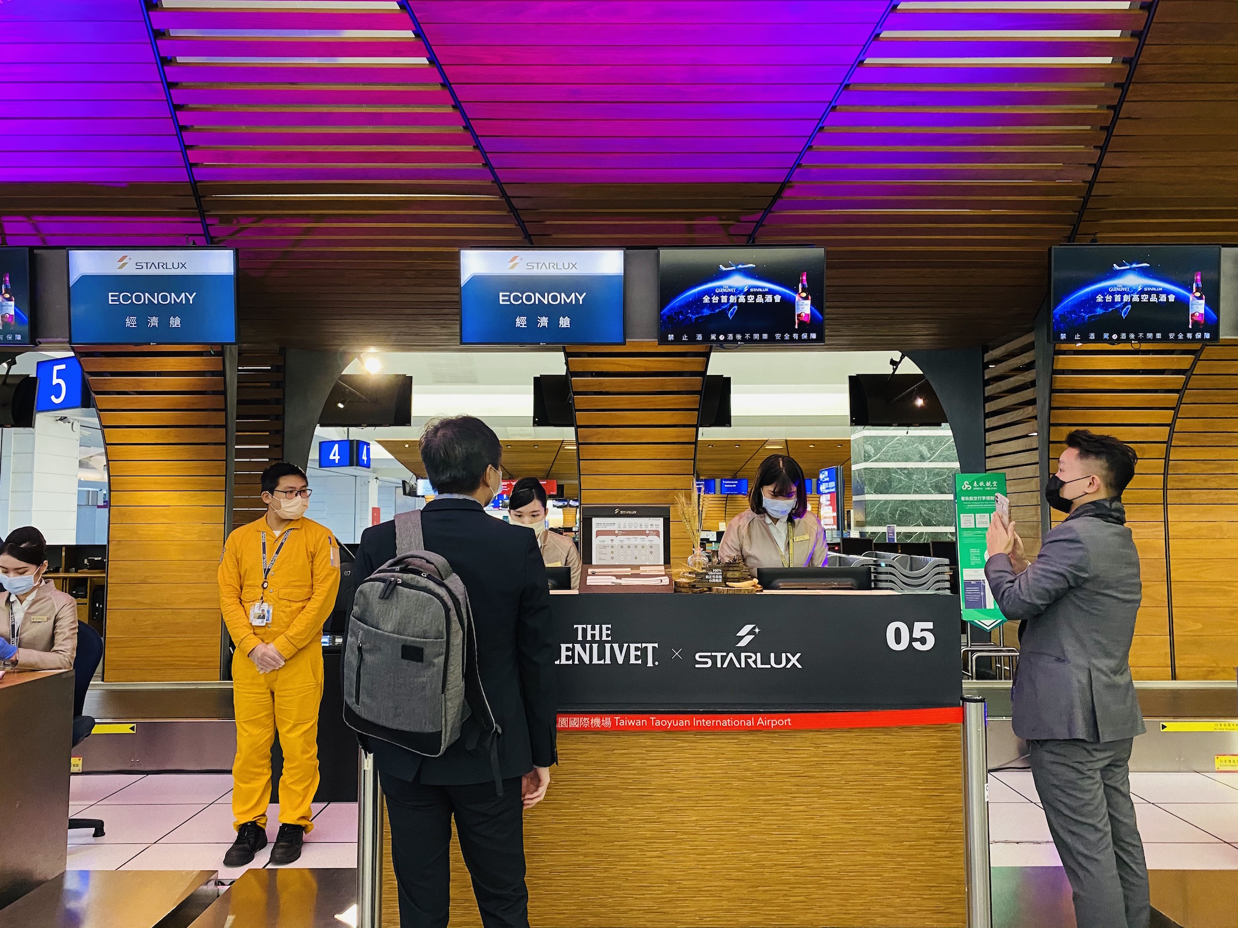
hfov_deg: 67.3
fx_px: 930
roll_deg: -0.4
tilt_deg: +4.3
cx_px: 619
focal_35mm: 26
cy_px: 464
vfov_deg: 53.1
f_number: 1.8
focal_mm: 4.25
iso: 400
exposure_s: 1/60
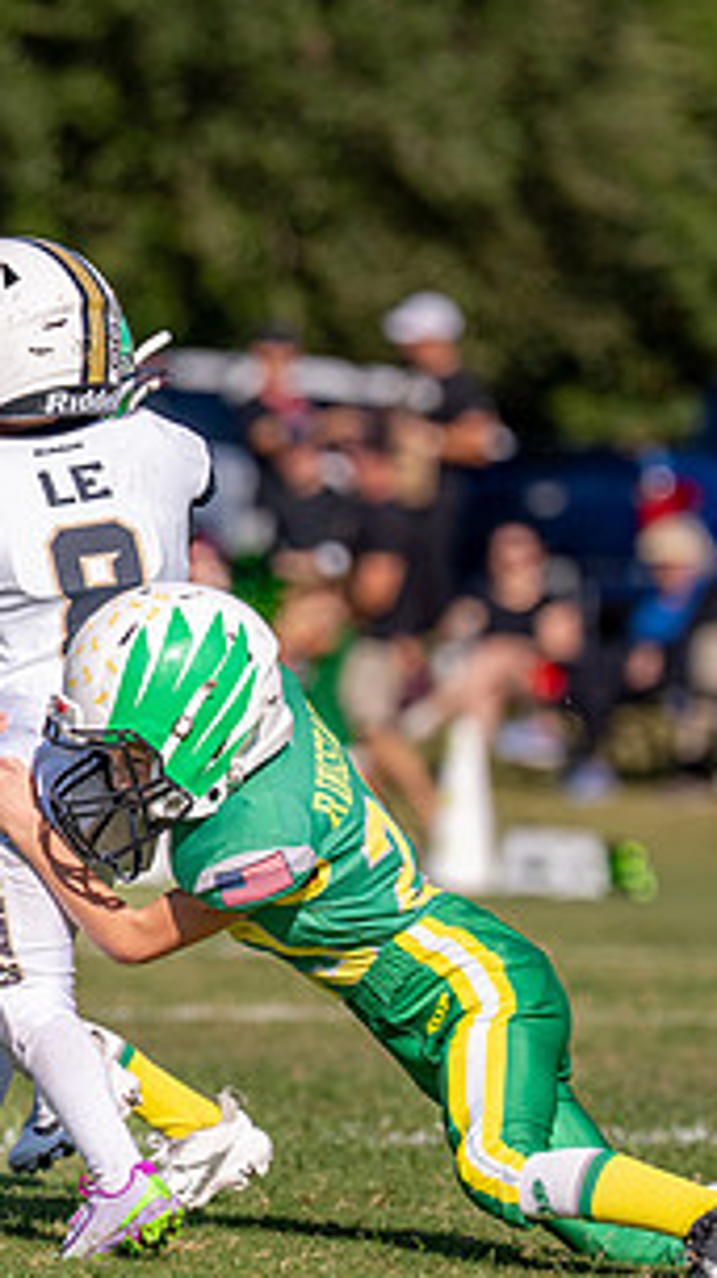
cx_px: 43
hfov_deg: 2.9
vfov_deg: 5.2
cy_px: 713
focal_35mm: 418
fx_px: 14163
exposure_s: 1/6400
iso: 250
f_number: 2.8
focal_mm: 156
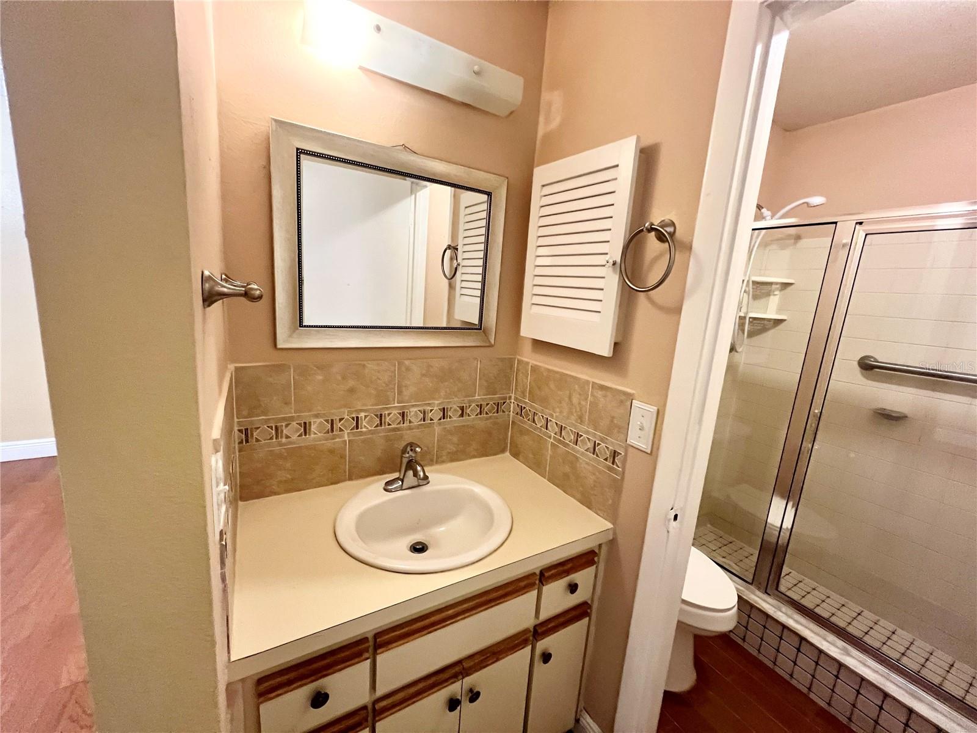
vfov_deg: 89.9
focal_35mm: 13
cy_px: 366
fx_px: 367
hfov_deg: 106.2
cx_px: 488
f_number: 1.8
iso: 640
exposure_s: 1/60
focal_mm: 1.57
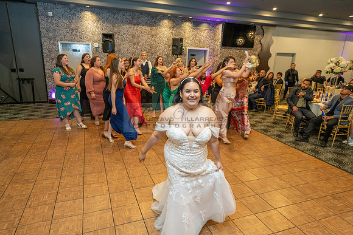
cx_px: 176
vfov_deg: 54.9
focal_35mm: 23
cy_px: 118
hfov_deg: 75.8
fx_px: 227
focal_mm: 23.1
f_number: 2.8
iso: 800
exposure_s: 1/100
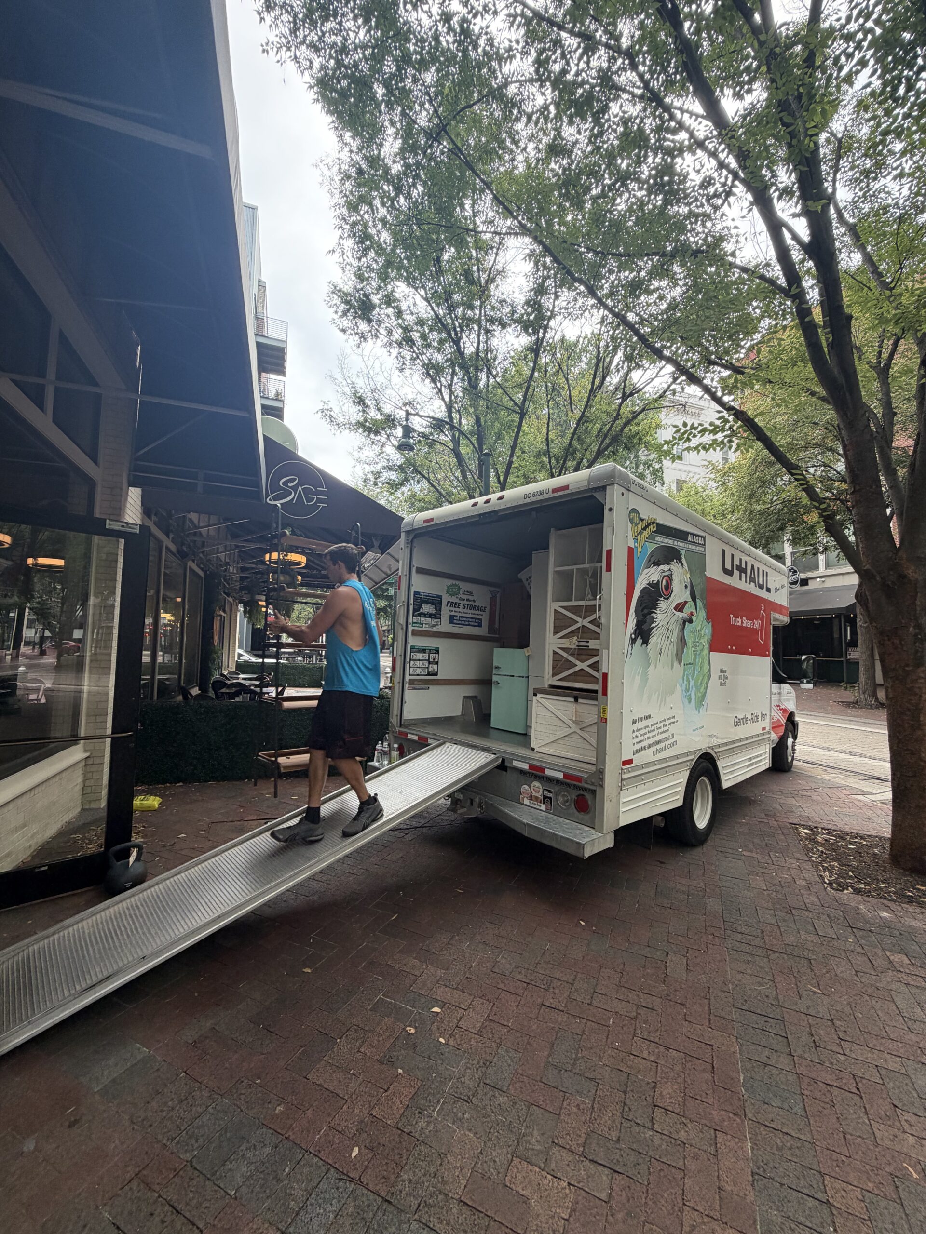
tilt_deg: +3.6
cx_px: 463
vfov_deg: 102.1
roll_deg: -0.6
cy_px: 617
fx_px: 499
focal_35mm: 14
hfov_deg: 85.7
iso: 64
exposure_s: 1/124
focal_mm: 2.22
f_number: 2.2
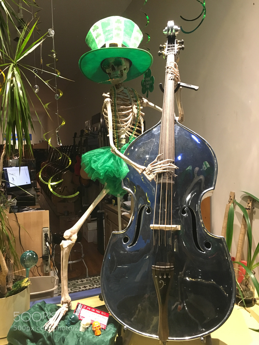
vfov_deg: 61.7
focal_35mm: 29
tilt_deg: -4.5
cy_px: 172
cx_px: 130
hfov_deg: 48.2
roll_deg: +2.1
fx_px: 289
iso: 200
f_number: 2.2
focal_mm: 4.15
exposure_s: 1/30
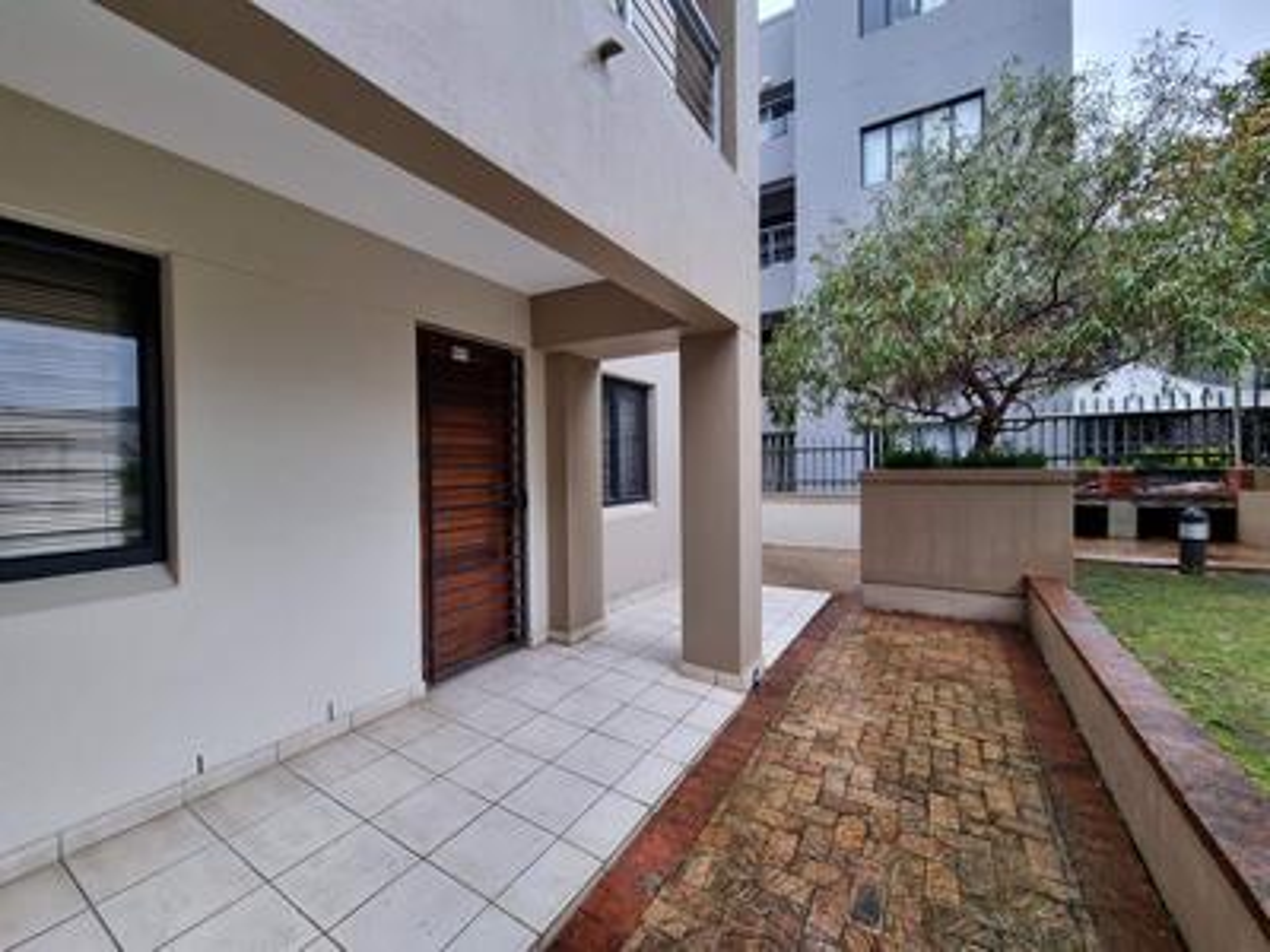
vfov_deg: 89.9
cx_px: 635
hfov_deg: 106.2
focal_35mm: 13
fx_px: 477
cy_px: 476
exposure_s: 1/50
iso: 50
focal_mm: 2.2
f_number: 2.2
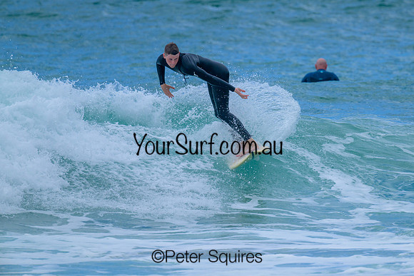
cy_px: 108
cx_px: 252
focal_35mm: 682
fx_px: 7842
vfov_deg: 2.0
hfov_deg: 3.0
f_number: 8
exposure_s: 1/2000
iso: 450
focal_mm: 560
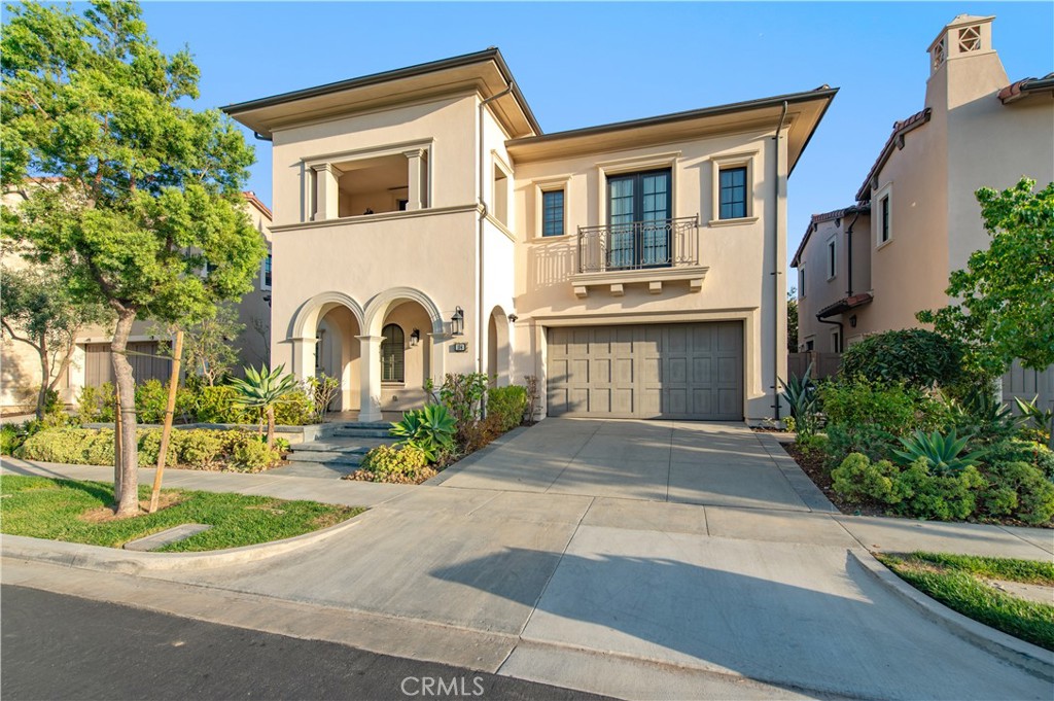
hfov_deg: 96.8
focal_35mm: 16
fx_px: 468
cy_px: 350
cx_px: 527
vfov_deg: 73.7
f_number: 6.3
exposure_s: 1/320
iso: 100
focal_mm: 16
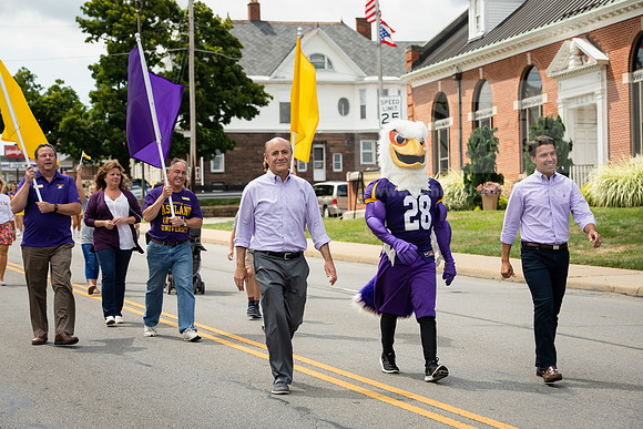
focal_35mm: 92
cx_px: 322
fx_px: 1644
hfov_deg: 22.1
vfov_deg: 14.9
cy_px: 214
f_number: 7.1
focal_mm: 92
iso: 250
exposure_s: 1/640
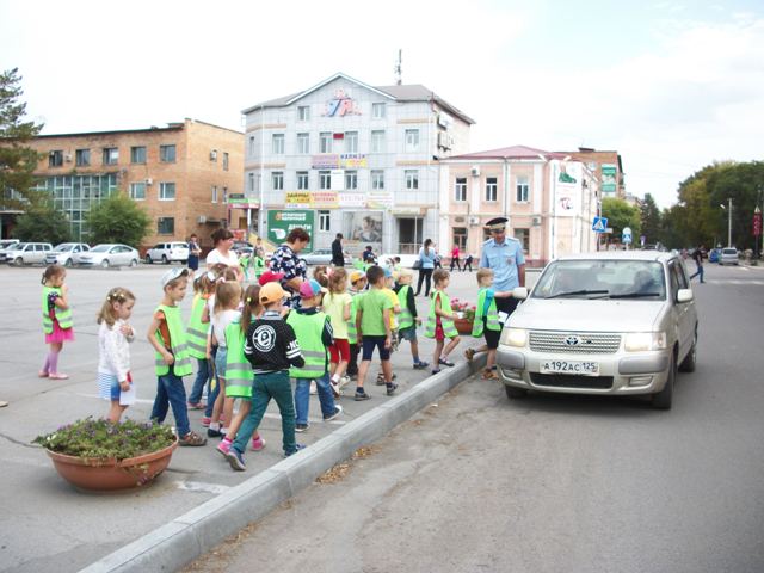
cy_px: 286
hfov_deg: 52.6
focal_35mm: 35
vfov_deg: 40.7
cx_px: 382
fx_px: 772
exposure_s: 1/320
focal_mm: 6.3
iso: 80
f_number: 3.1
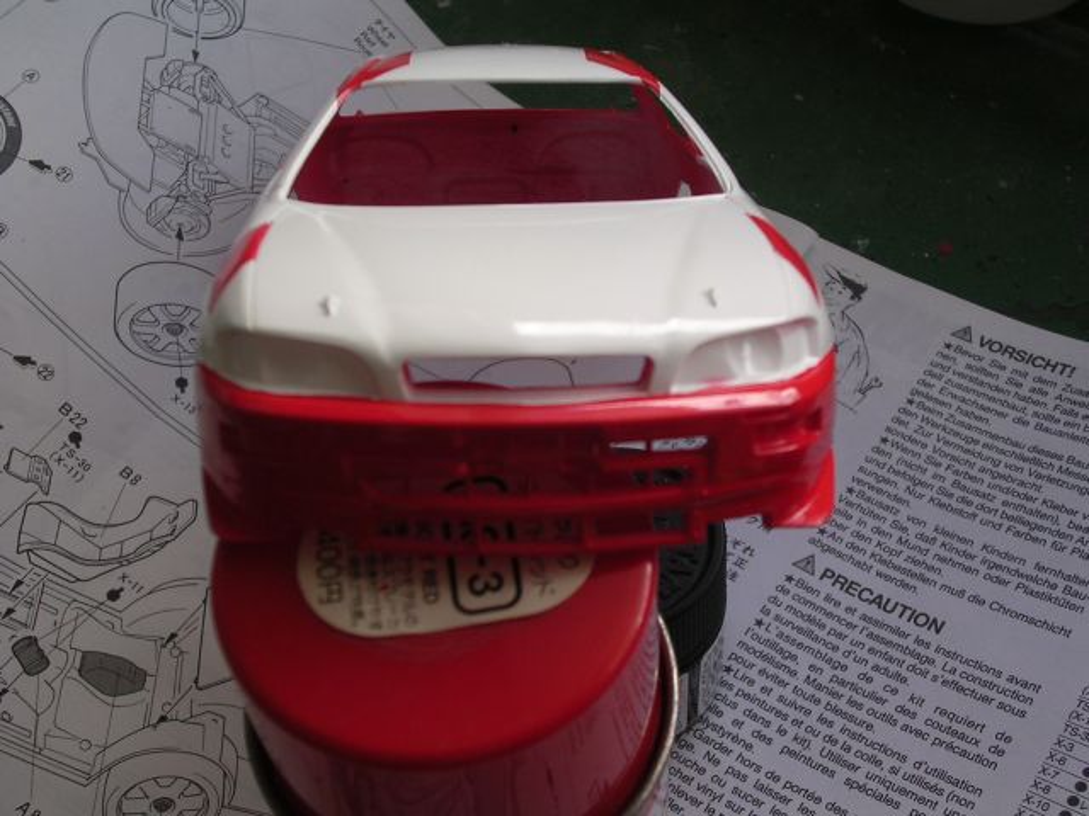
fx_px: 1667
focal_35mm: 53
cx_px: 544
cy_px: 408
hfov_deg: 36.2
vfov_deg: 27.5
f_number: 3.2
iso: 100
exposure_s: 1/100
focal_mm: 8
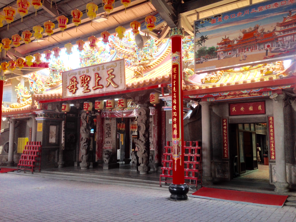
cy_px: 111
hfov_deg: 55.4
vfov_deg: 42.9
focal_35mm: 33
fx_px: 282
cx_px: 148
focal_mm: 4.12
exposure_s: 1/120
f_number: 2.4
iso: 50
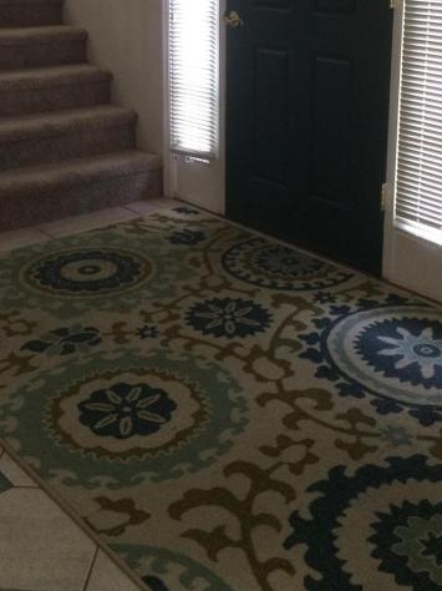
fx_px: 801
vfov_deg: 38.9
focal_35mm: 47
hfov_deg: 30.8
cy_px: 120
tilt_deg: -10.6
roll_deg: +1.9
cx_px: 239
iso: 200
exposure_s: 1/30
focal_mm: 4.15
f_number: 2.2
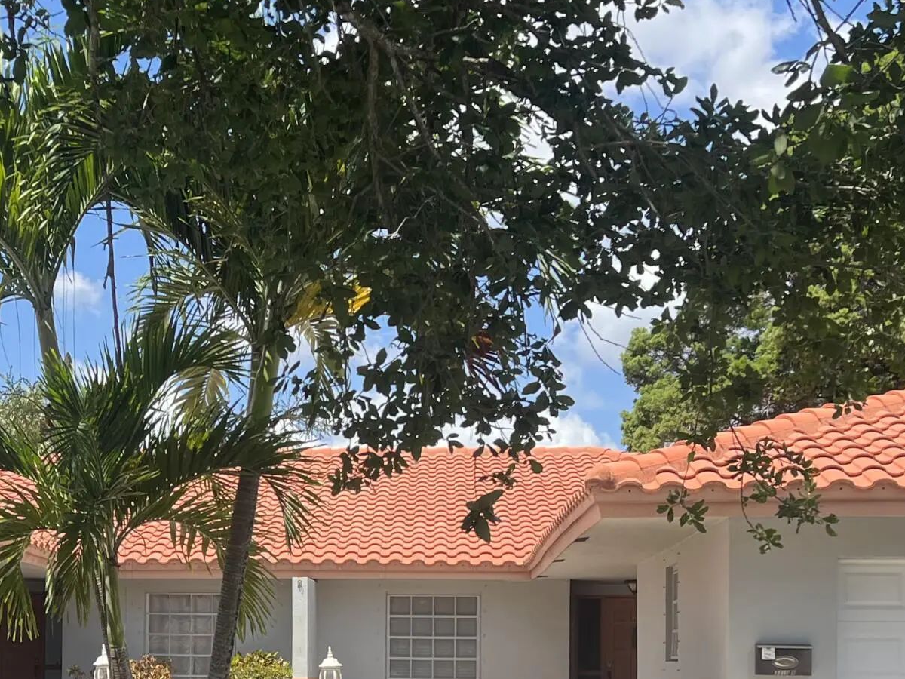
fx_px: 1699
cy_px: 609
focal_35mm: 65
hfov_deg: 29.5
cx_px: 274
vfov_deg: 22.1
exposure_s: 1/2457
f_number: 1.5
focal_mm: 5.7
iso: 50
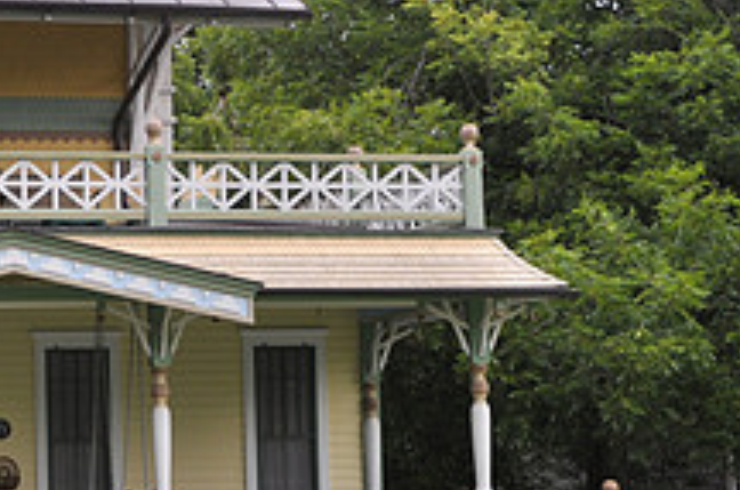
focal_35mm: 137
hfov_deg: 14.7
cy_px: 262
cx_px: -21
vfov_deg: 10.0
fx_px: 2810
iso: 280
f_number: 4.2
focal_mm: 34
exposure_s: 1/200
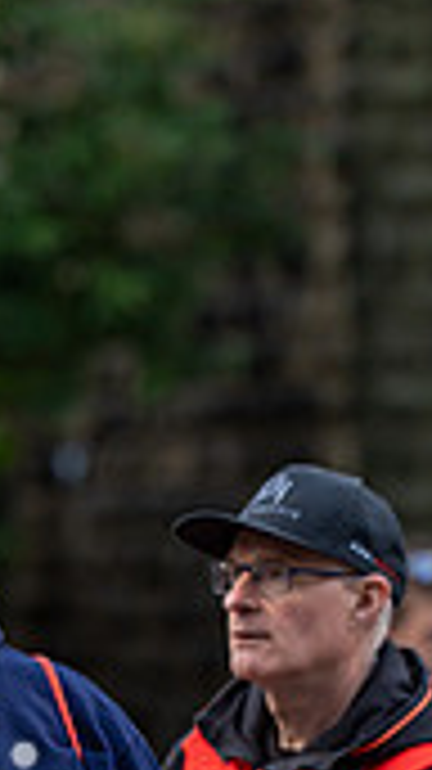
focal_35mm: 456
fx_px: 9300
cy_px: 698
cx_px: -140
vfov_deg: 4.7
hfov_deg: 2.7
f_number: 3.2
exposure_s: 1/800
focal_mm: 165
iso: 640
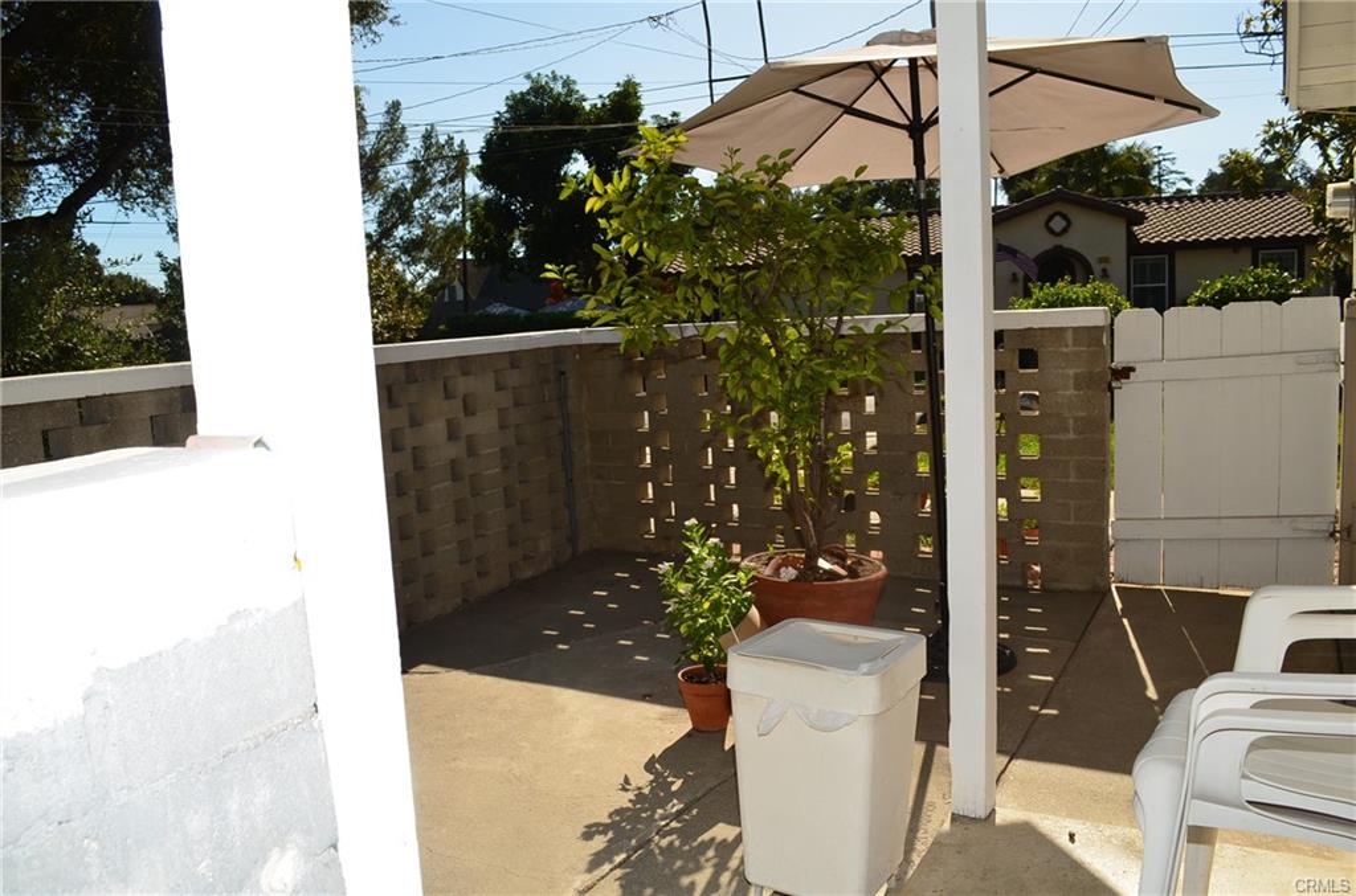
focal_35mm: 27
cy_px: 448
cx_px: 678
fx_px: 1014
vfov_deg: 47.7
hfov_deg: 67.5
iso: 125
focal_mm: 18
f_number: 10
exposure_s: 1/200
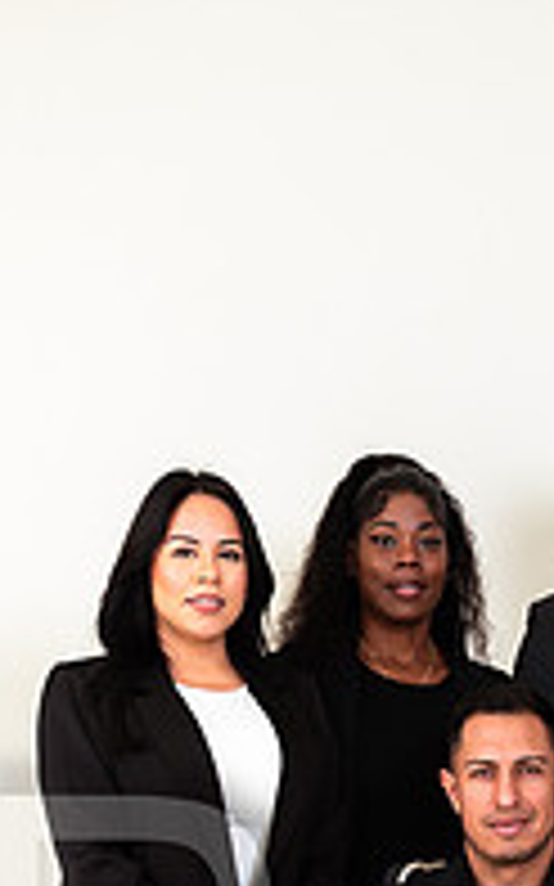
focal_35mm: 86
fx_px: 2079
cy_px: 989
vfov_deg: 22.6
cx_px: 577
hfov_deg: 14.9
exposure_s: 1/160
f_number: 6.3
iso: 200
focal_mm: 37
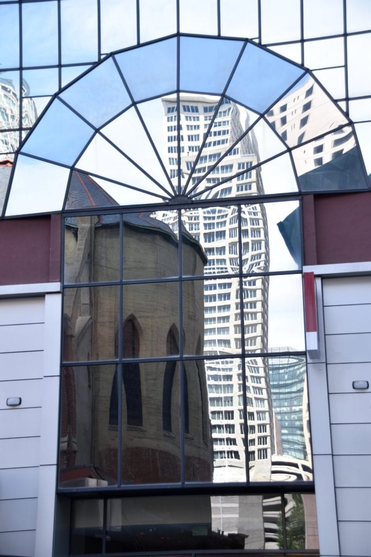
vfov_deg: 26.0
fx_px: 1205
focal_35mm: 78
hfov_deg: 17.5
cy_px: 278
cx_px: 186
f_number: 6.3
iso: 200
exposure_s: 1/160
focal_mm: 52
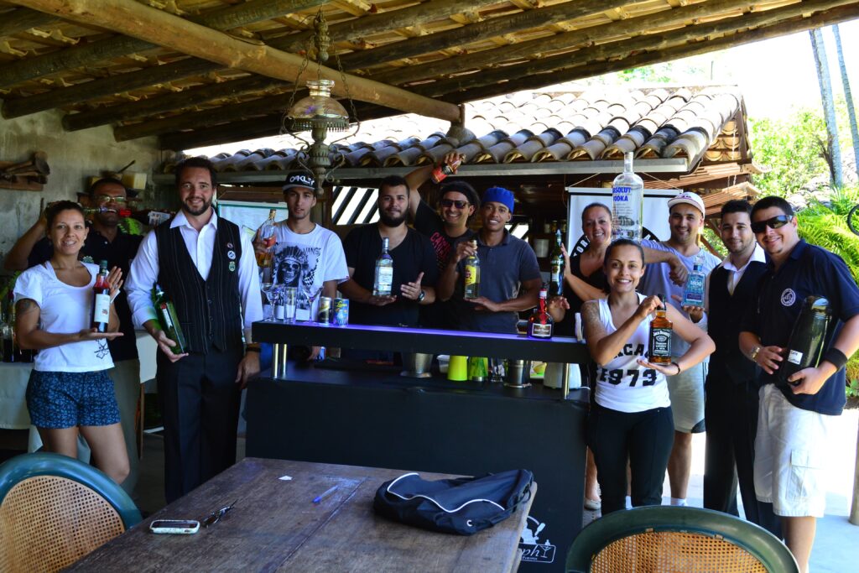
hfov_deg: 49.5
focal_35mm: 39
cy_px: 286
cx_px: 430
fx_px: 931
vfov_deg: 34.2
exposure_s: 1/50
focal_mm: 26
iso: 400
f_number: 8
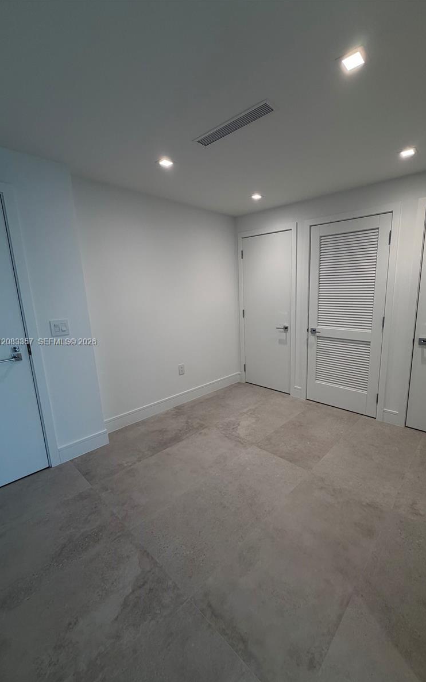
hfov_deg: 74.2
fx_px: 279
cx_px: 249
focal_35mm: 15
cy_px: 342
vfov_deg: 101.5
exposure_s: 1/120
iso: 100
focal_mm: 2.22
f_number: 2.2
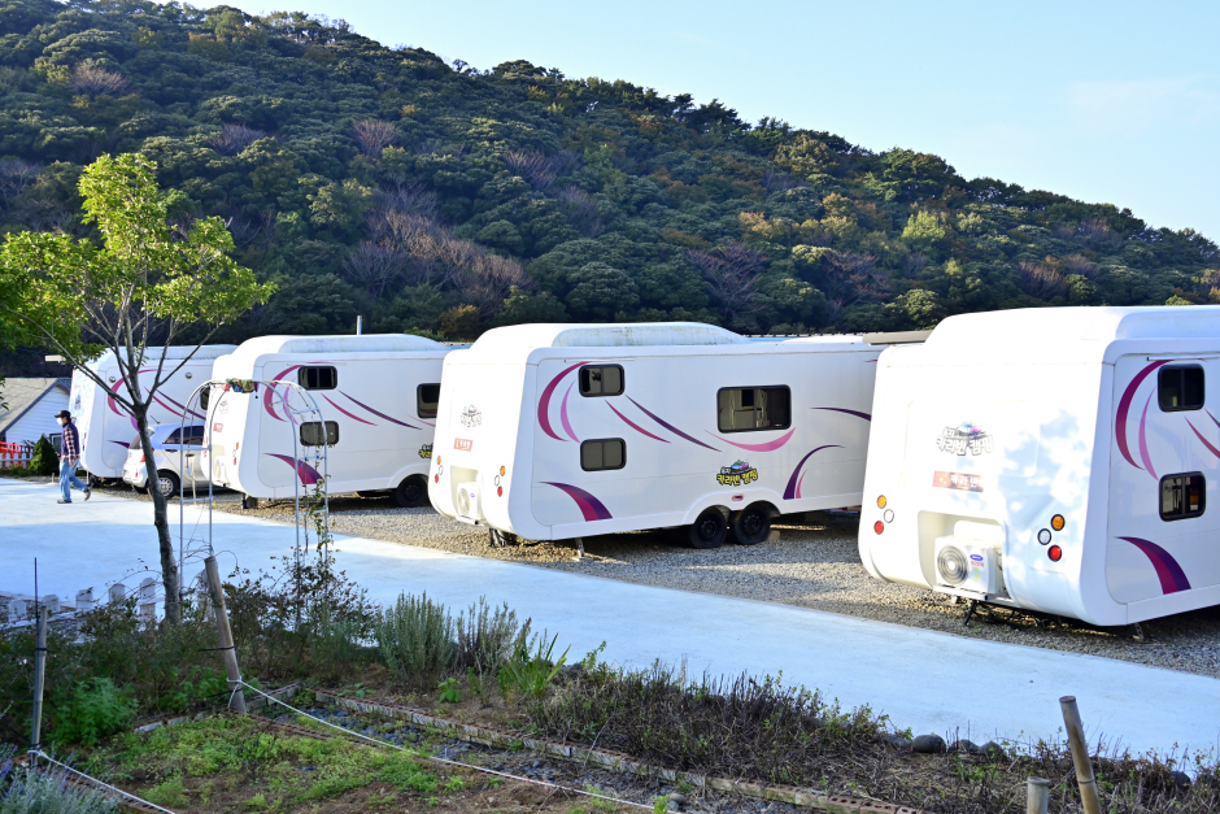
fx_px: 1186
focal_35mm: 35
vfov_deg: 37.9
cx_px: 610
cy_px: 407
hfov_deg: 54.4
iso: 560
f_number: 8
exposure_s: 1/500
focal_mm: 35
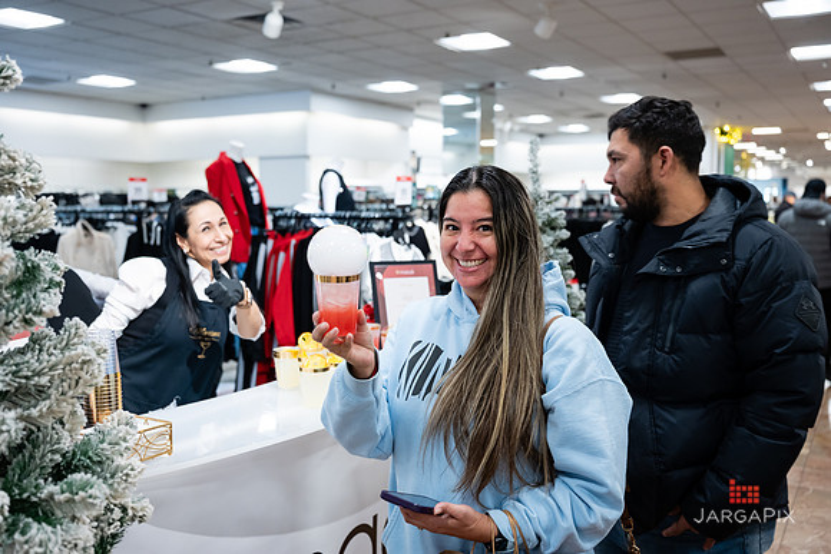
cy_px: 277
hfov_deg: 53.7
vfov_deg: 37.3
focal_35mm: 36
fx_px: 821
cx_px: 416
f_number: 3.2
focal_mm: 34
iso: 1000
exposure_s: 1/100
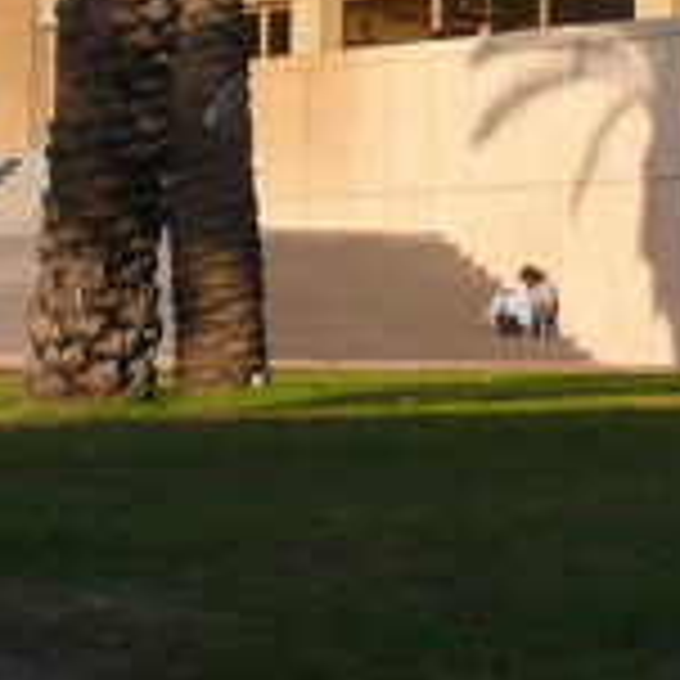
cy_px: -721
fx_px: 4667
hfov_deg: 8.3
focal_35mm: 210
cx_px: 347
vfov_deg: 7.9
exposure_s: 1/320
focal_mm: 7.4
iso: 100
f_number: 5.6
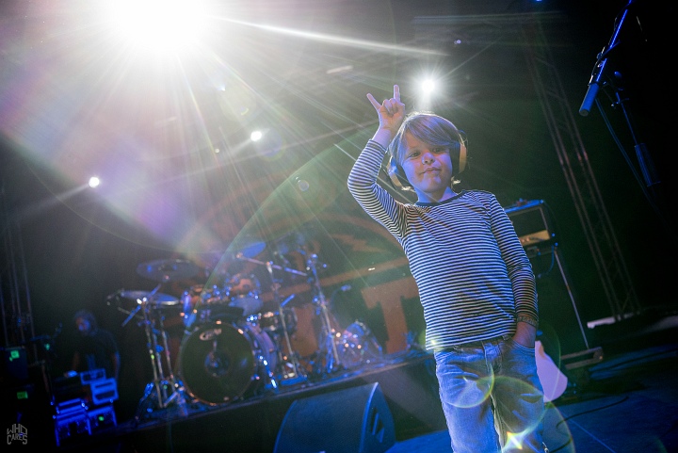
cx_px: 339
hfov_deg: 55.8
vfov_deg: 38.9
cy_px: 226
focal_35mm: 34
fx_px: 641
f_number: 2.8
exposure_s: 1/100
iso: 1000
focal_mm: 34
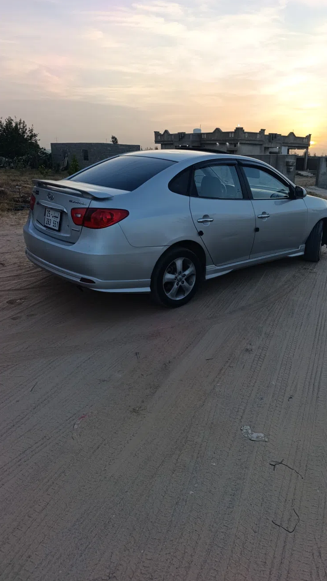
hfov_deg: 43.9
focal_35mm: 26
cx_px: 211
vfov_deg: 71.9
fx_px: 401
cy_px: 283
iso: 100
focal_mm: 6.14
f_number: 1.6
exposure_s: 1/100
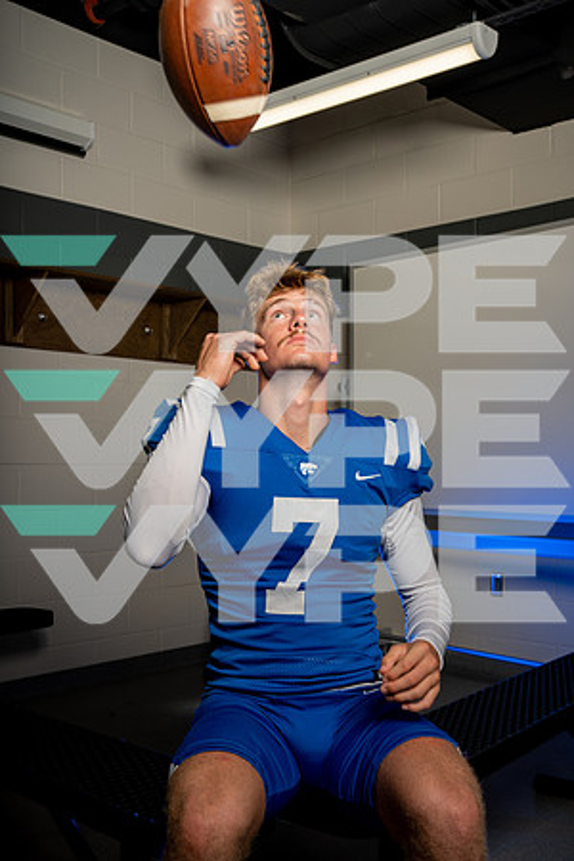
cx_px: 287
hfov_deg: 31.9
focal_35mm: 42
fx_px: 1004
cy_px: 430
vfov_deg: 46.4
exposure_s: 1/250
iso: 64
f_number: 8
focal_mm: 42
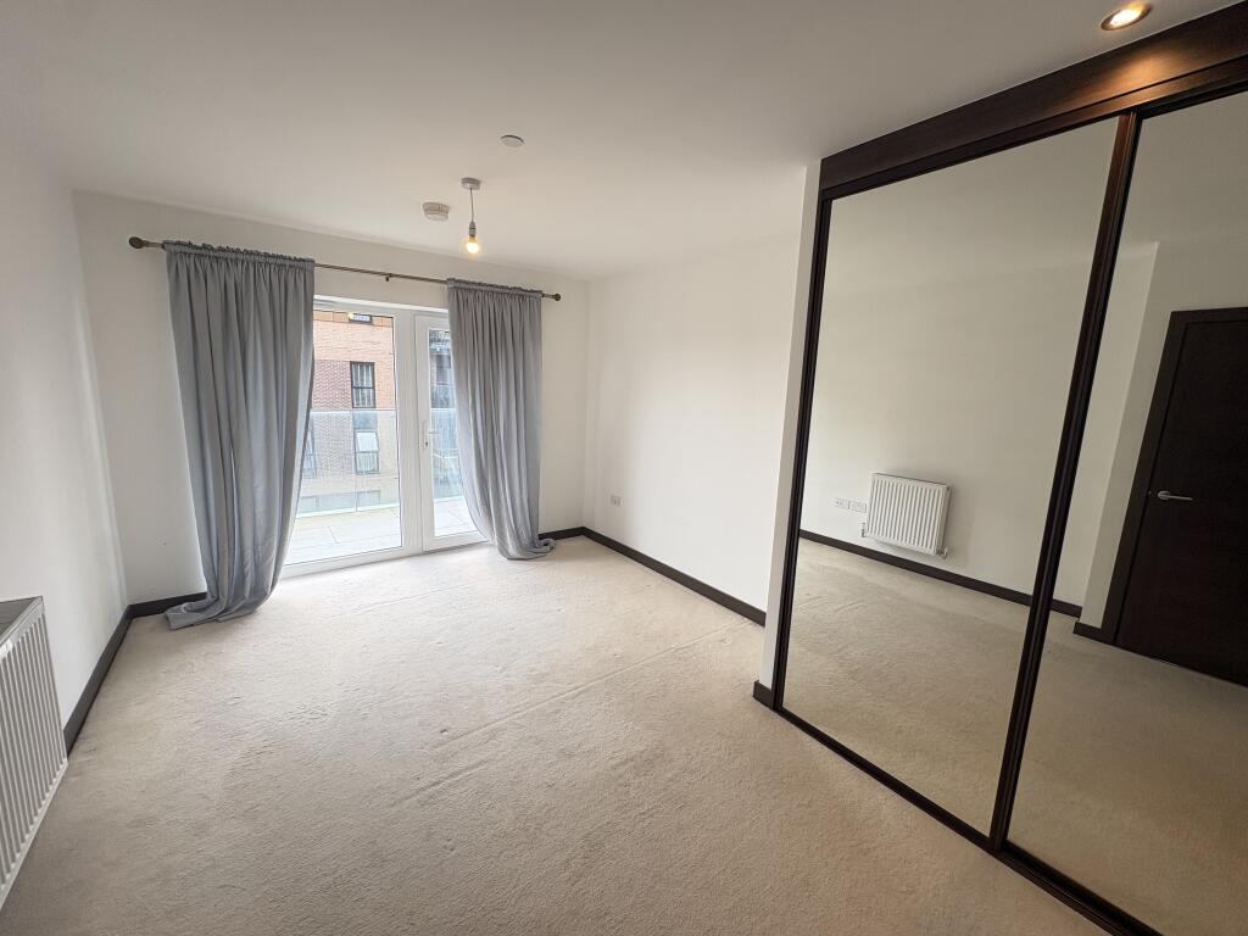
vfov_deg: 85.7
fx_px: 505
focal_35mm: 14
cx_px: 624
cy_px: 468
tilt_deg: -8.8
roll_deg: -1.7
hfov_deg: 102.1
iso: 40
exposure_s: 1/124
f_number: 2.2
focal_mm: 2.22
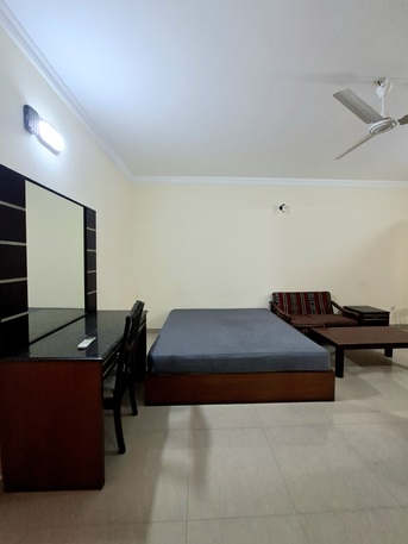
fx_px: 204
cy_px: 272
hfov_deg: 89.9
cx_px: 204
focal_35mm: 13
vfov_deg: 106.2
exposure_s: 1/40
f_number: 2.2
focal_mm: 1.74
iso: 160
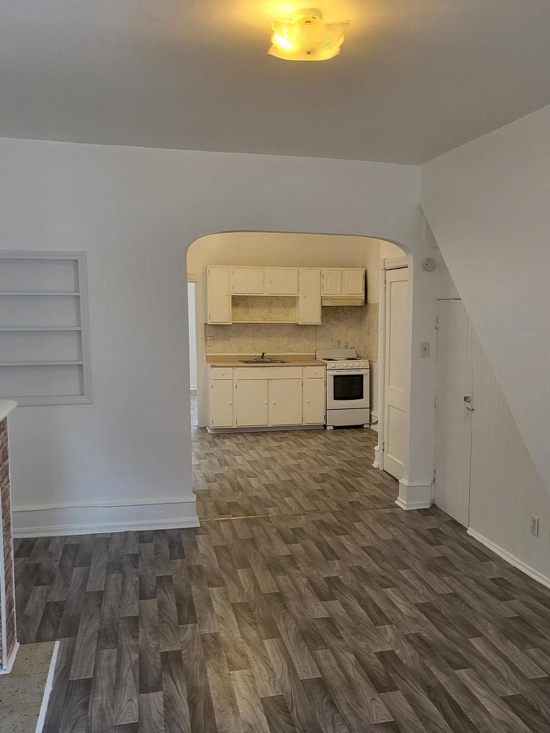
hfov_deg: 44.0
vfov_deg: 56.8
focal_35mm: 32
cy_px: 392
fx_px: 678
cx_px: 321
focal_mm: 4.25
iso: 200
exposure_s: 1/60
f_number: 1.8
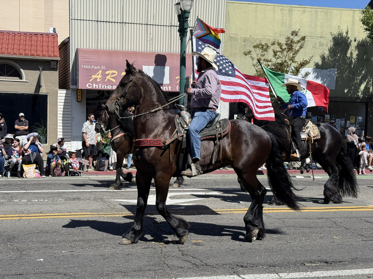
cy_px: 140
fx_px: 517
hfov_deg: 39.7
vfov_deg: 30.3
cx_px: 186
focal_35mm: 48
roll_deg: -1.0
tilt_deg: -1.9
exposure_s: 1/4098
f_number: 1.78
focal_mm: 6.76
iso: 64
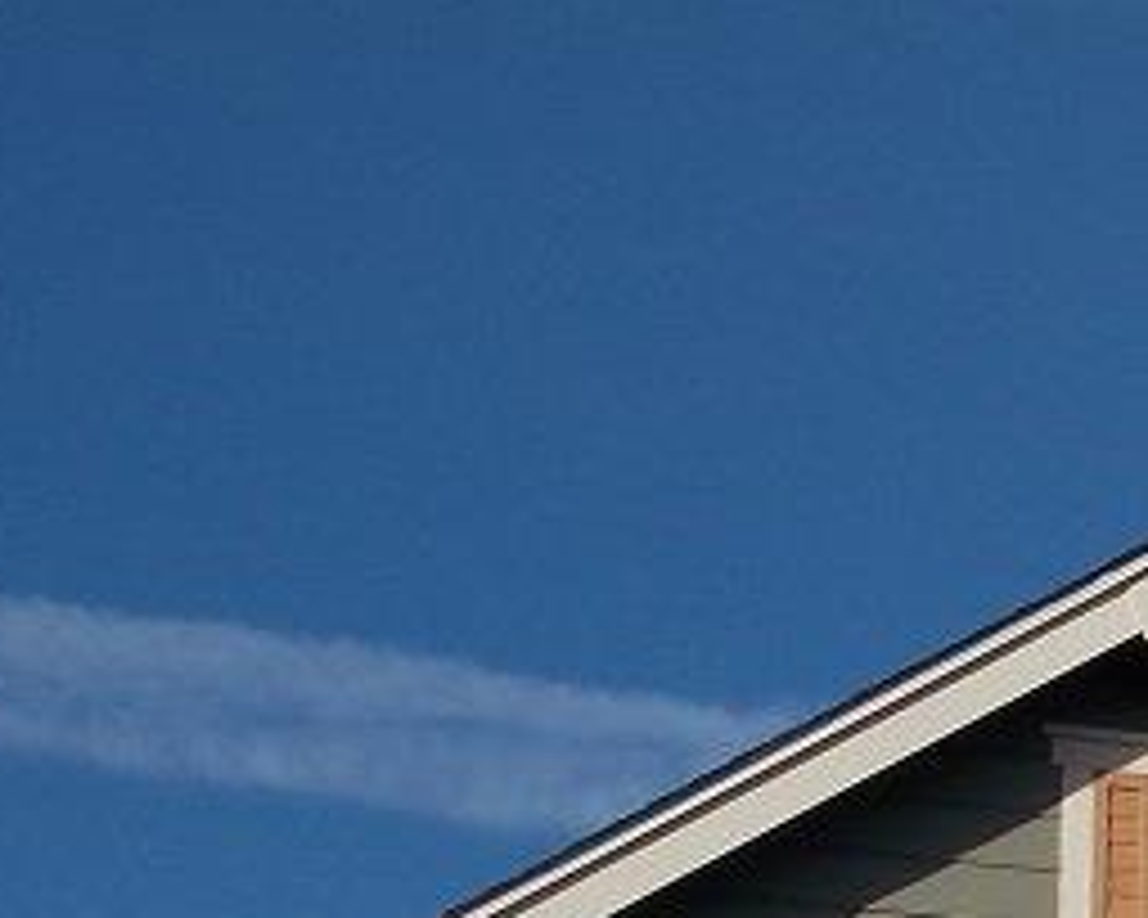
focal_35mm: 181
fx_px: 6150
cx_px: 1733
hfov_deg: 10.3
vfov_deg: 8.2
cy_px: 1710
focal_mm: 7.3
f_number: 3.6
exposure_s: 1/1000
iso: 80
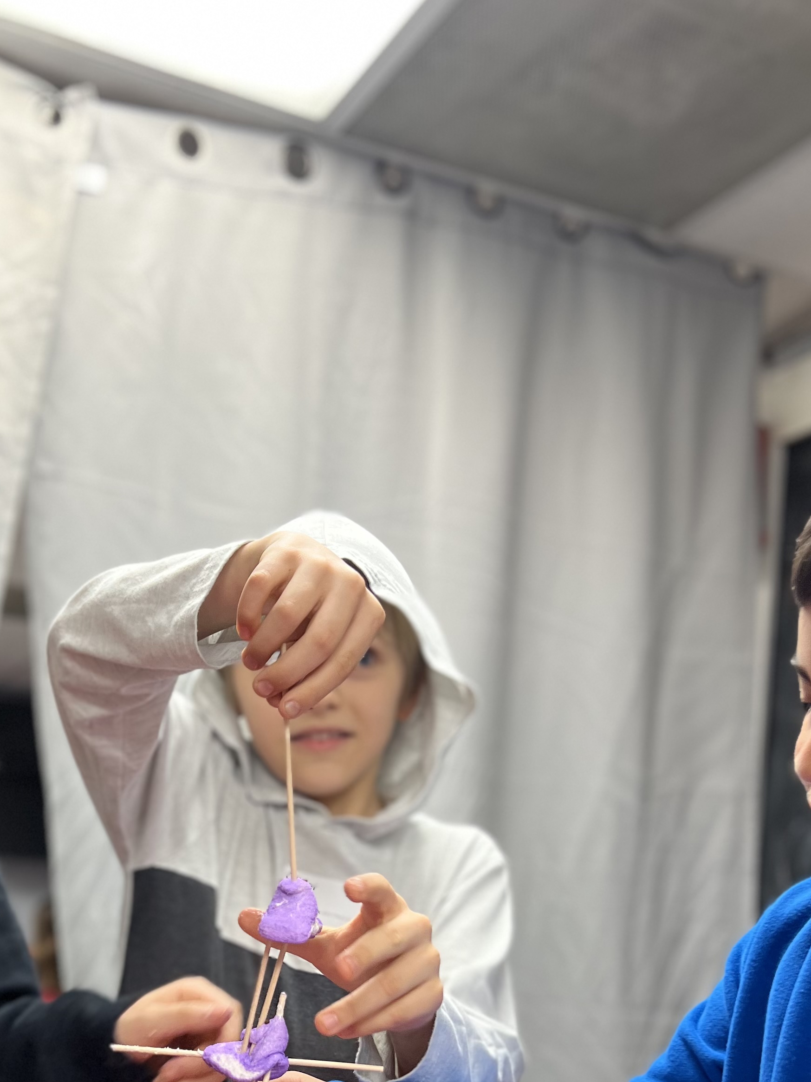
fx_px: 1406
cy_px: 917
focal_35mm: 45
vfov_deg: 39.8
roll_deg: -3.6
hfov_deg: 31.8
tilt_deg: -0.3
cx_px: 242
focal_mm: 5.7
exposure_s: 1/60
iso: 80
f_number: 1.5
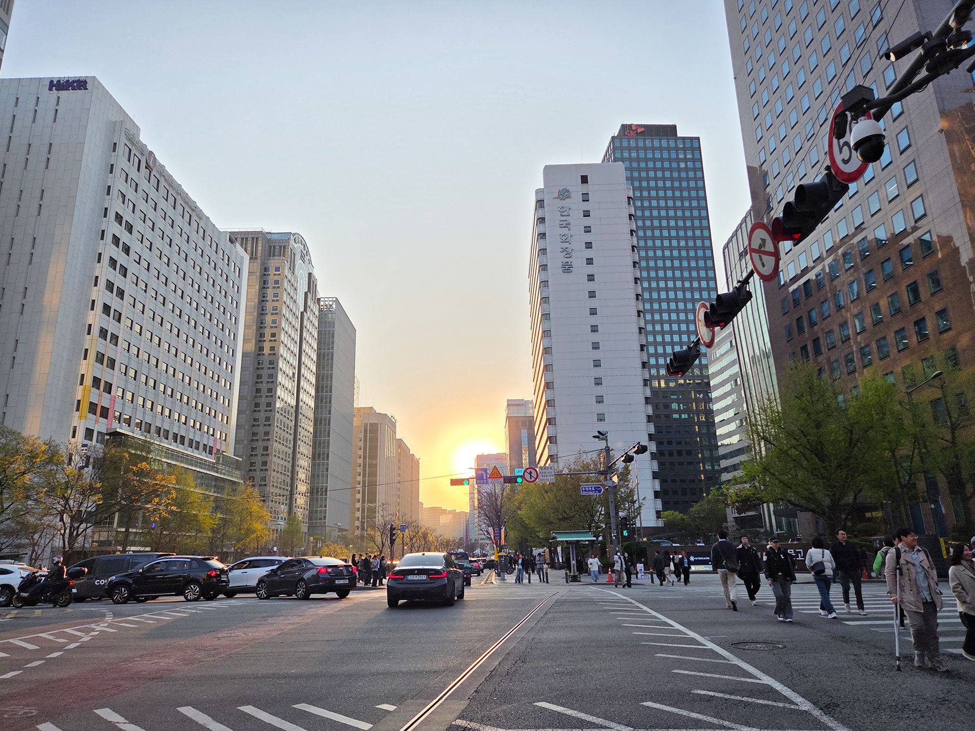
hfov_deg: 73.9
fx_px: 648
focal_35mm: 23
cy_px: 366
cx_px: 488
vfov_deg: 58.9
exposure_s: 1/3493
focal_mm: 5.4
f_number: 1.8
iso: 80
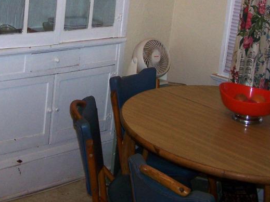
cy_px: 22
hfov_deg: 25.9
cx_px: 102
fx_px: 585
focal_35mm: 75
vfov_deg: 19.3
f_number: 2.8
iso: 160
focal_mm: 6.3
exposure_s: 1/60
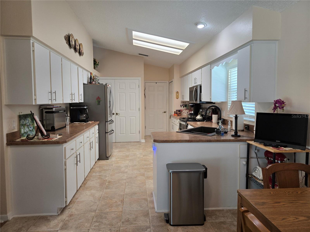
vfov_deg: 58.9
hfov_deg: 73.9
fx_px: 206
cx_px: 155
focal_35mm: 23
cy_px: 116
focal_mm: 5.4
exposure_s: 1/120
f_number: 1.8
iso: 80
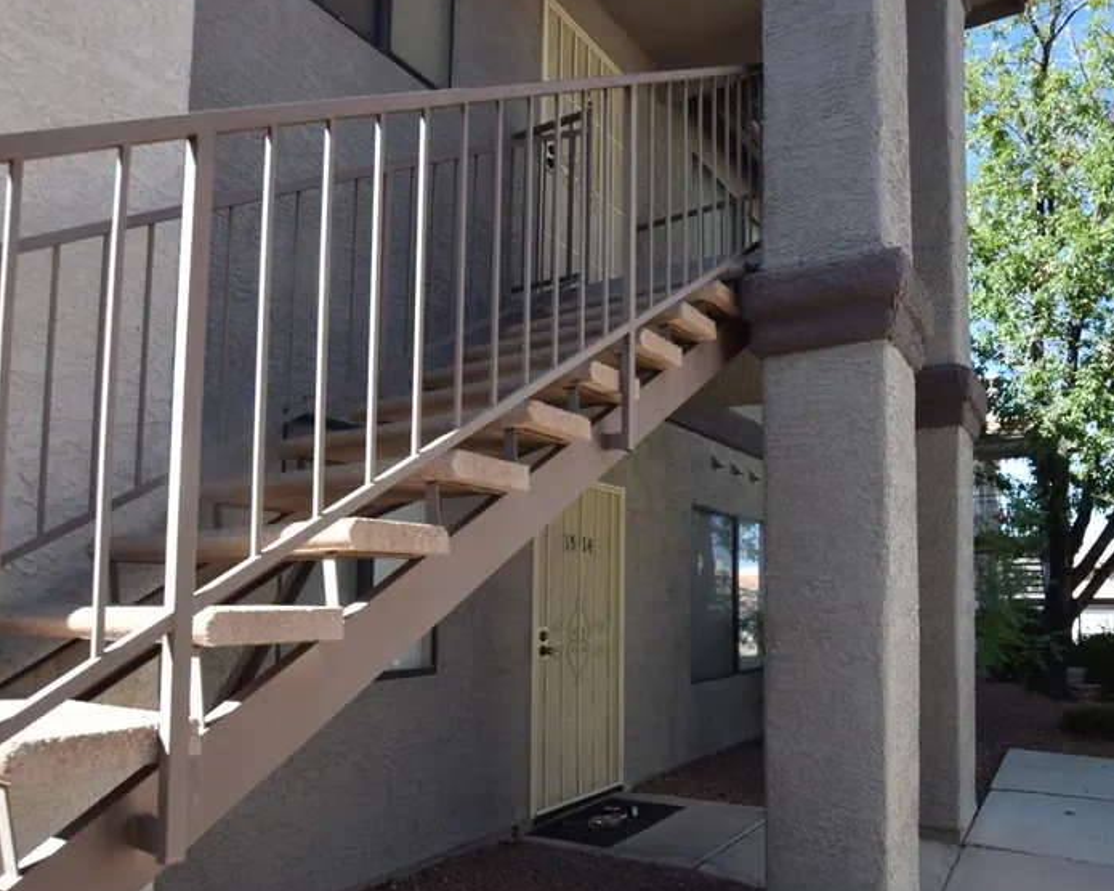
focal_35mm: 22
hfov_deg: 73.9
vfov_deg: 62.1
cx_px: 689
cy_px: 566
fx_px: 725
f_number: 8
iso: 360
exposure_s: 1/250
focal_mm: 10
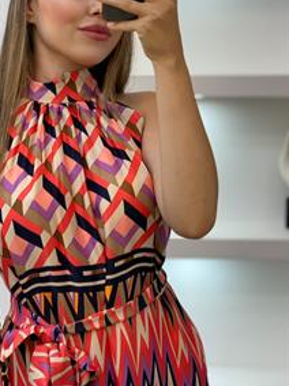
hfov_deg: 19.3
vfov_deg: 25.5
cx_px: 79
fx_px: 847
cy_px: 126
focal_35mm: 76
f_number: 2
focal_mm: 6
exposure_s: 1/100
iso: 100
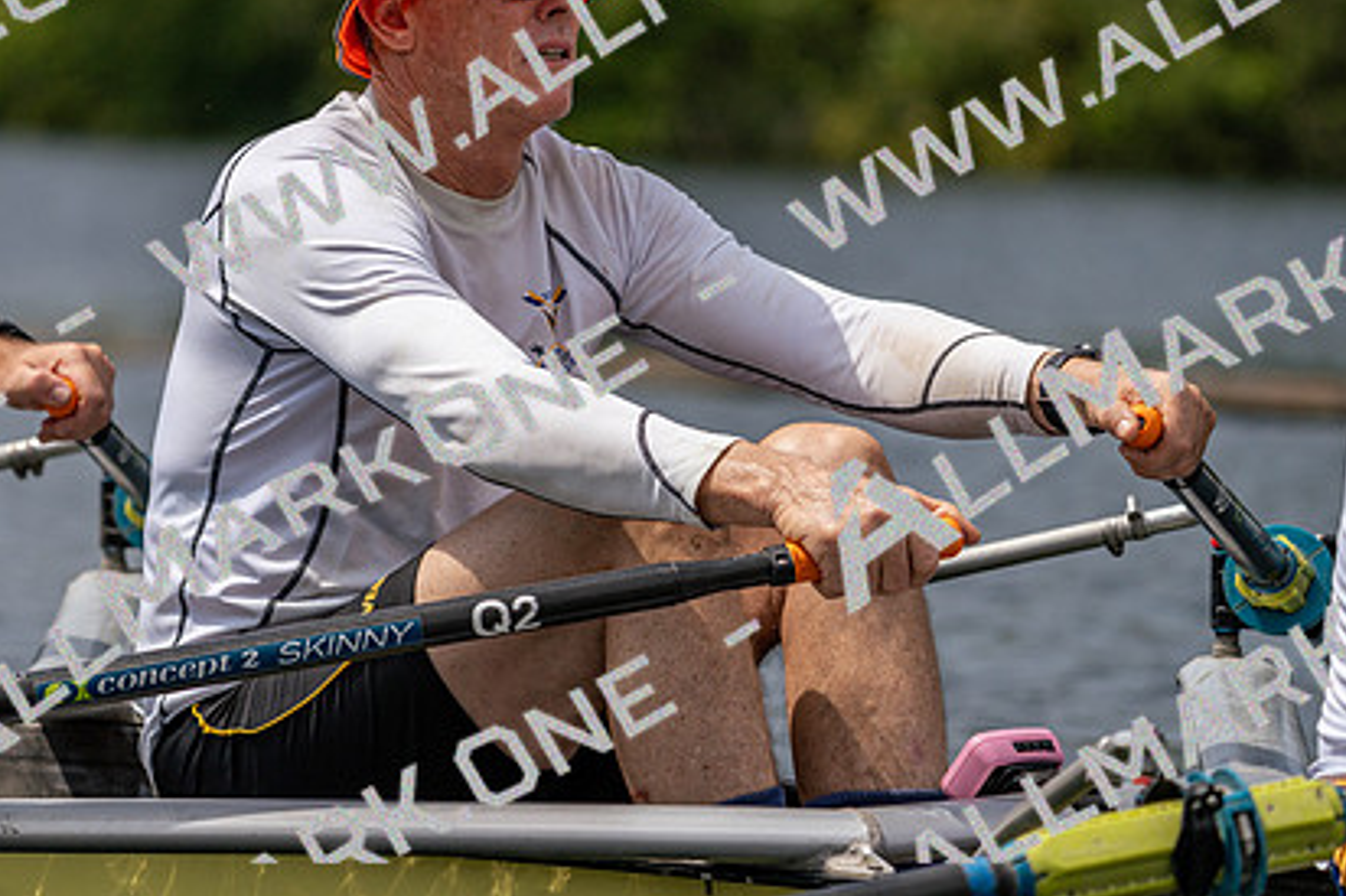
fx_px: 13603
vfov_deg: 3.8
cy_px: 305
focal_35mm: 364
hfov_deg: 5.7
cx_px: 551
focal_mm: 259
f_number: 5.6
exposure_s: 1/1600
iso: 160
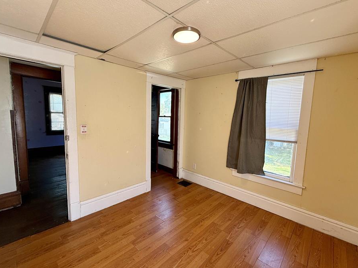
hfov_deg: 94.4
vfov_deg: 78.1
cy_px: 133
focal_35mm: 16
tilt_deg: -5.0
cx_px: 187
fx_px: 165
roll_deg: -0.7
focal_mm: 2.22
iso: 80
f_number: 2.2
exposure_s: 1/99
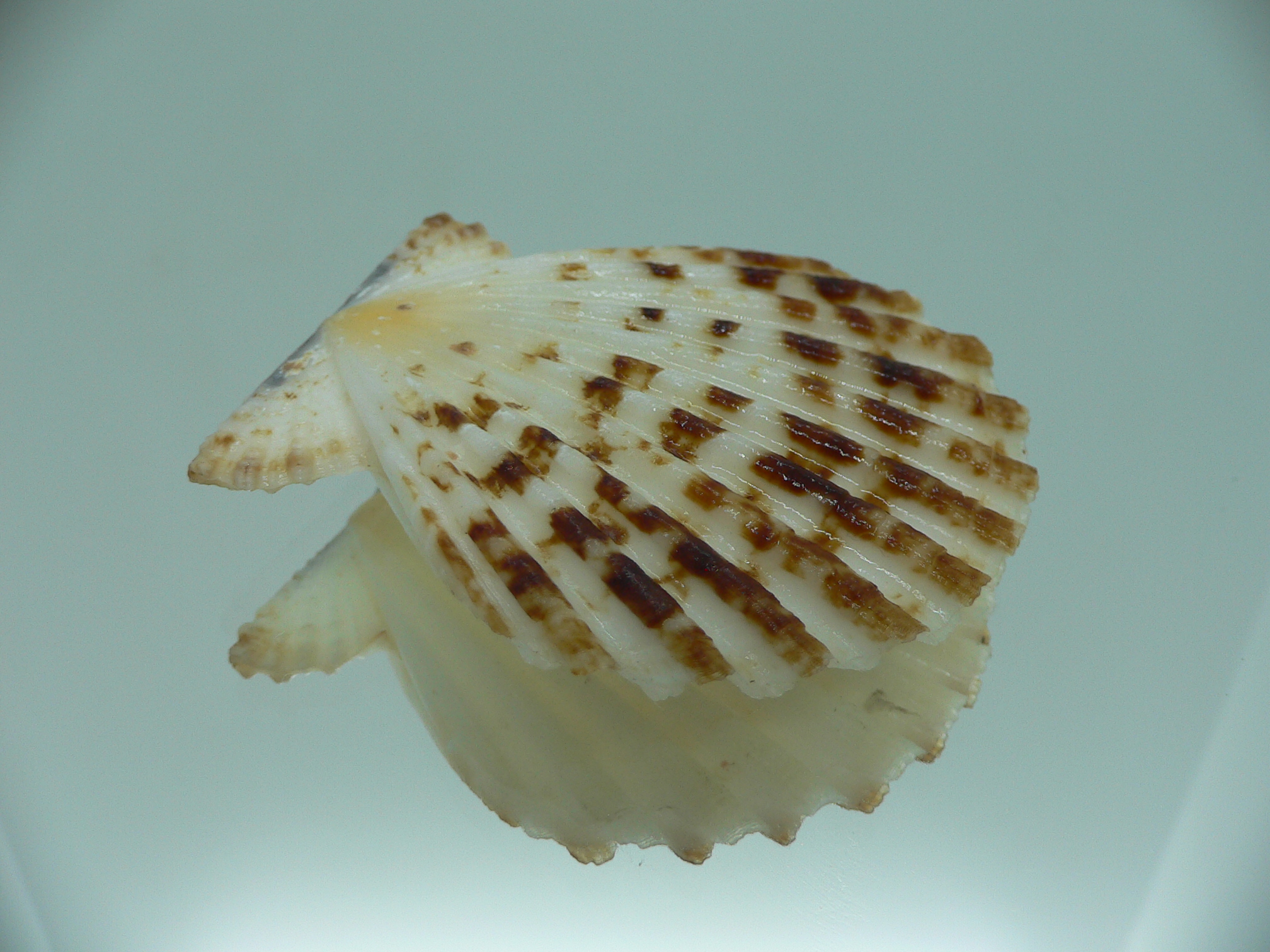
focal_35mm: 35
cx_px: 635
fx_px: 1284
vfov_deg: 40.7
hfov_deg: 52.6
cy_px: 476
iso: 80
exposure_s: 1/60
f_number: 2.8
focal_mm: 4.6
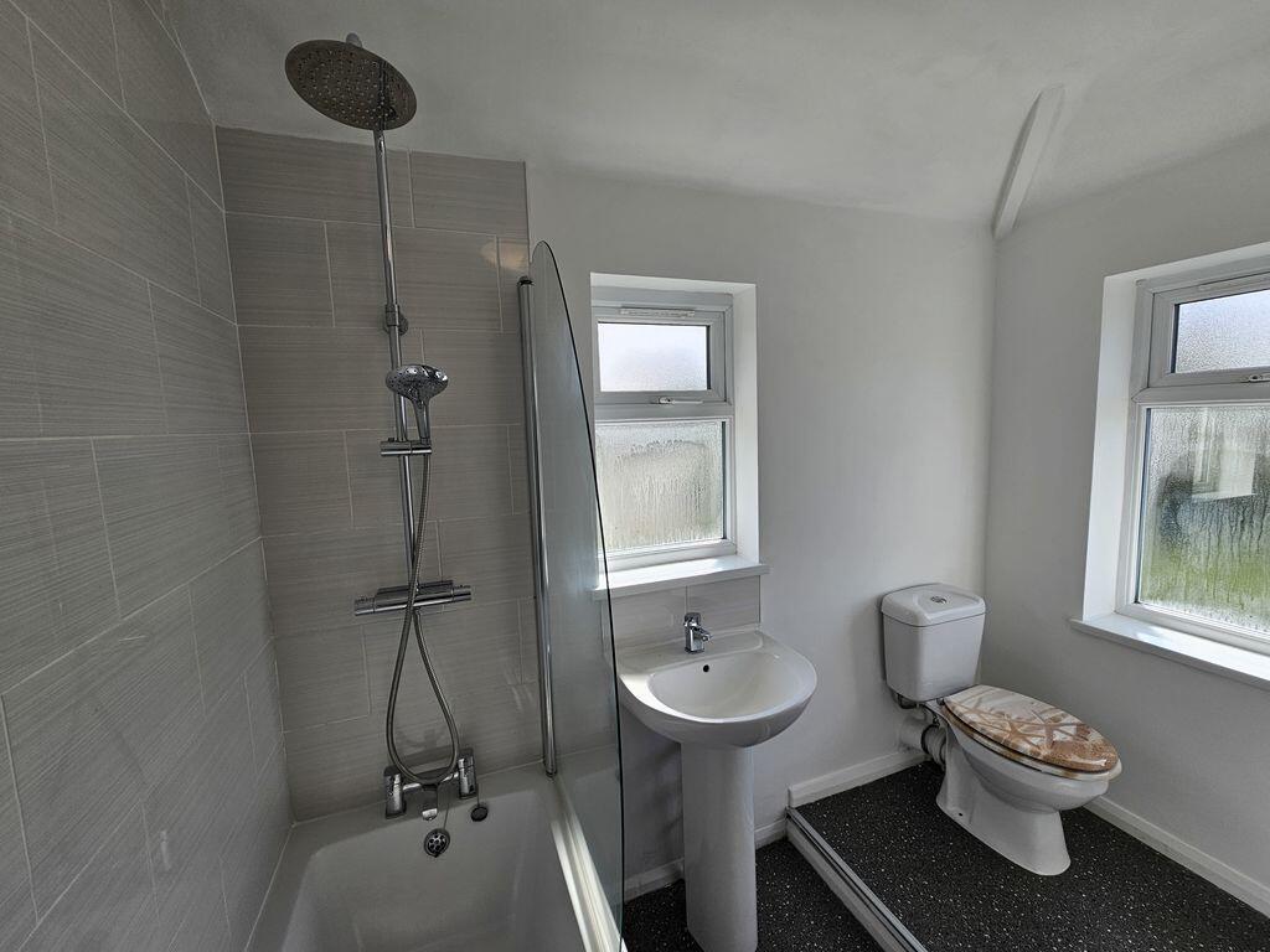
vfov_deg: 89.9
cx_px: 635
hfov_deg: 106.2
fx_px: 477
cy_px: 476
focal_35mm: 13
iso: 50
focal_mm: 2.2
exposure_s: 1/391
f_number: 2.2
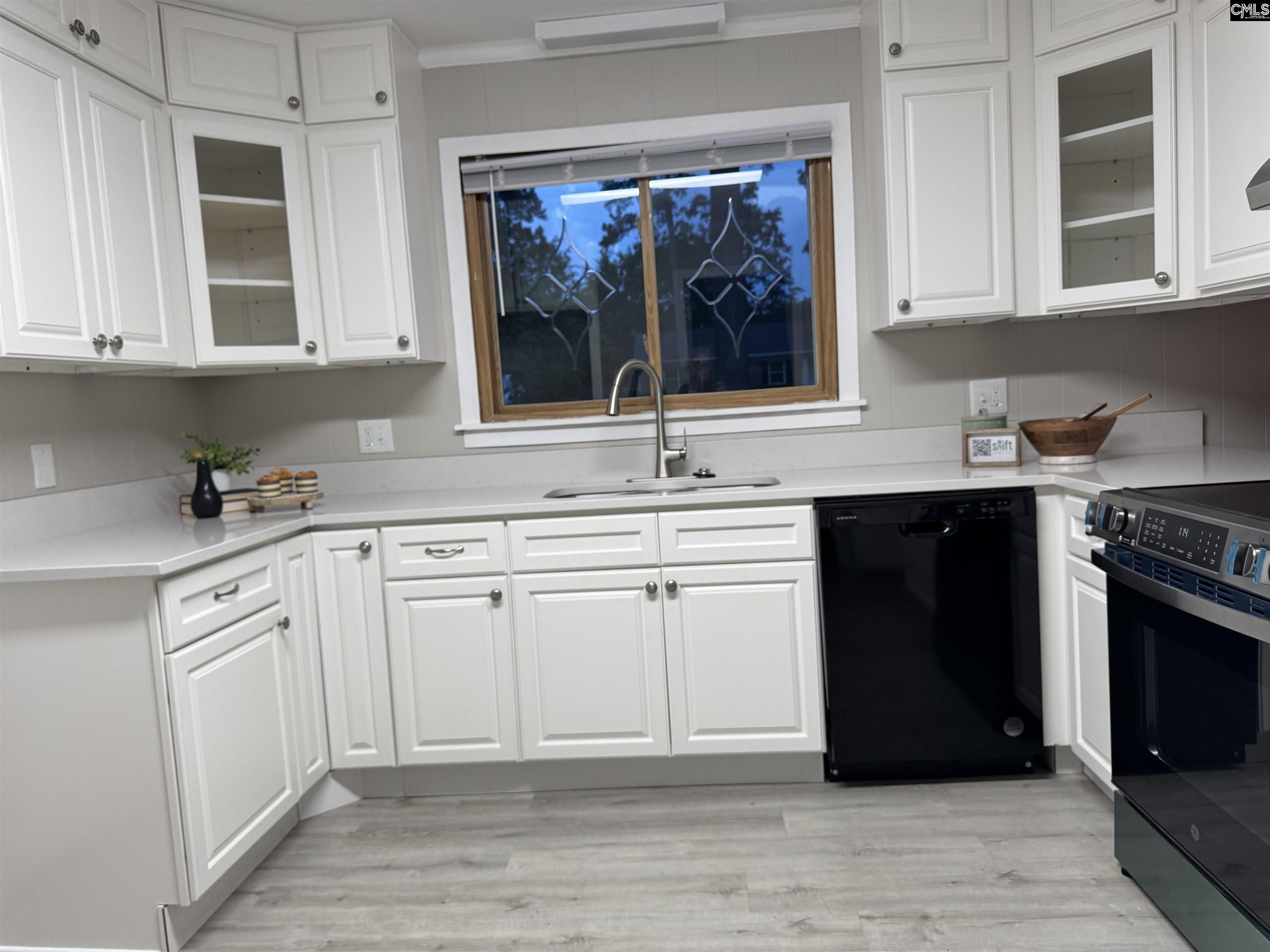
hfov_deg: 71.6
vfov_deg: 56.8
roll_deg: +3.4
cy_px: 476
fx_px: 881
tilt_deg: -4.2
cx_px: 635
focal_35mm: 24
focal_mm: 6.76
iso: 160
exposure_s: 1/120
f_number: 1.78
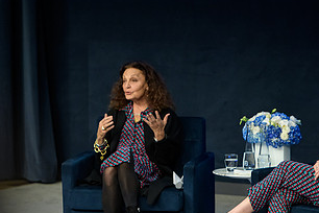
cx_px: 194
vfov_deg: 4.4
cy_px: 104
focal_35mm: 313
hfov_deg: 6.6
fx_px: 2773
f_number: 3.2
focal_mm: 165
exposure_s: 1/200
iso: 1000
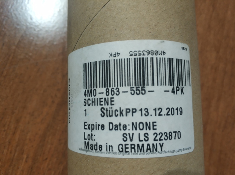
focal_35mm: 27
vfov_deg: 51.2
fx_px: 183
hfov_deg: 65.4
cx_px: 118
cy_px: 88
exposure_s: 1/17
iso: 434
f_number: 1.8
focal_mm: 3.82
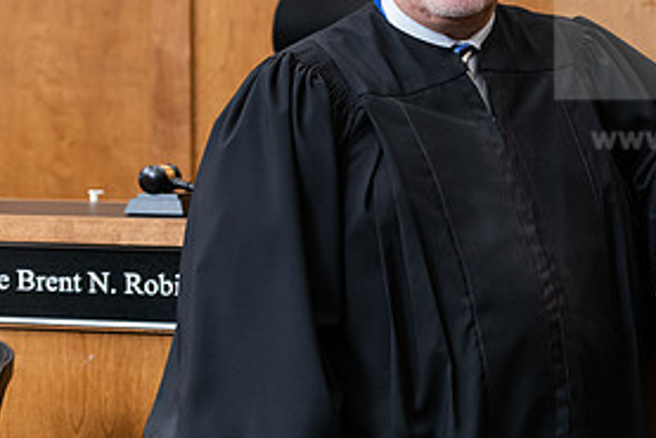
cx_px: 483
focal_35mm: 180
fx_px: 3282
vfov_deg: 7.6
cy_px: 188
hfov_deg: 11.4
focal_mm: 86
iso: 1600
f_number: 4
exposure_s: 1/200
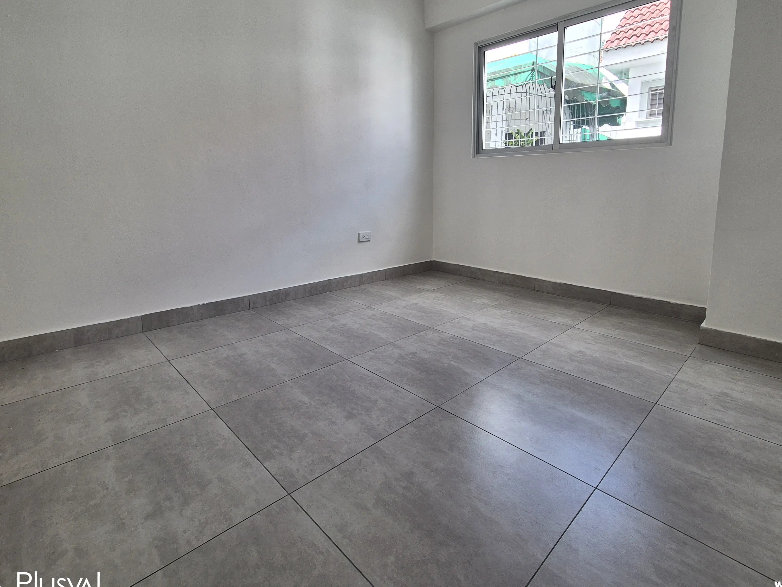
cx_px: 432
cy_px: 239
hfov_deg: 94.2
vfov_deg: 77.4
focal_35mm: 16
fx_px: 361
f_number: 2.2
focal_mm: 2.2
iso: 50
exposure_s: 1/140
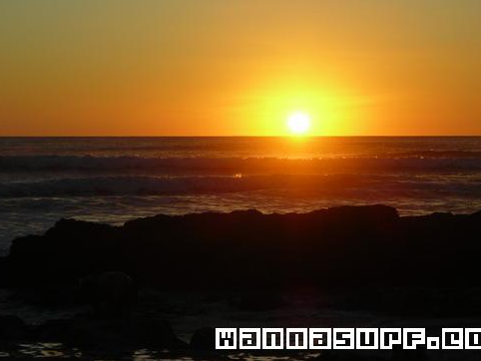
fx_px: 1835
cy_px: 157
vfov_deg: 11.2
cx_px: 252
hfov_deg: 14.9
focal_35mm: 132
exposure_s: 1/245
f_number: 5.3
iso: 50
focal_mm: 19.2
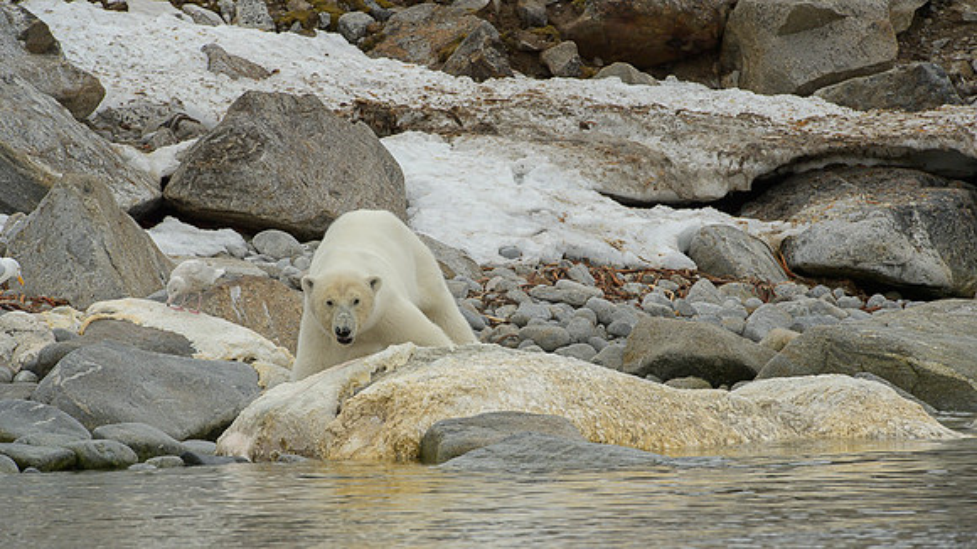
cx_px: 488
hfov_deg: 10.3
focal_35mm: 210
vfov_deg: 5.8
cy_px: 325
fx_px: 5426
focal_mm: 200
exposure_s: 1/1250
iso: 800
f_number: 10
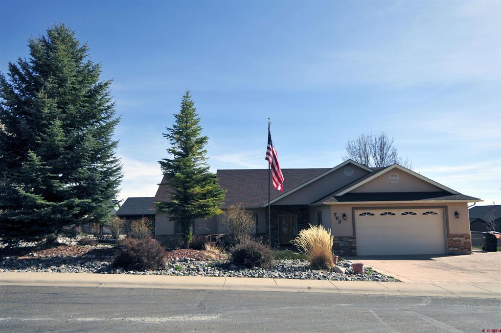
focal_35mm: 30
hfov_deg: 62.0
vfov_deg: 43.5
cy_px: 166
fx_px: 417
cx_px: 250
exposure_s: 1/2000
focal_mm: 20
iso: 200
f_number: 5
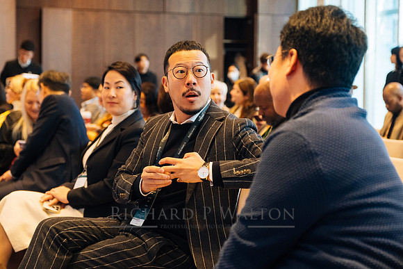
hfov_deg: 24.5
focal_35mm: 83
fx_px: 929
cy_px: 134
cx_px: 202
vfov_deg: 16.5
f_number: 3.2
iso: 1600
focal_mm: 55
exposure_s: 1/250
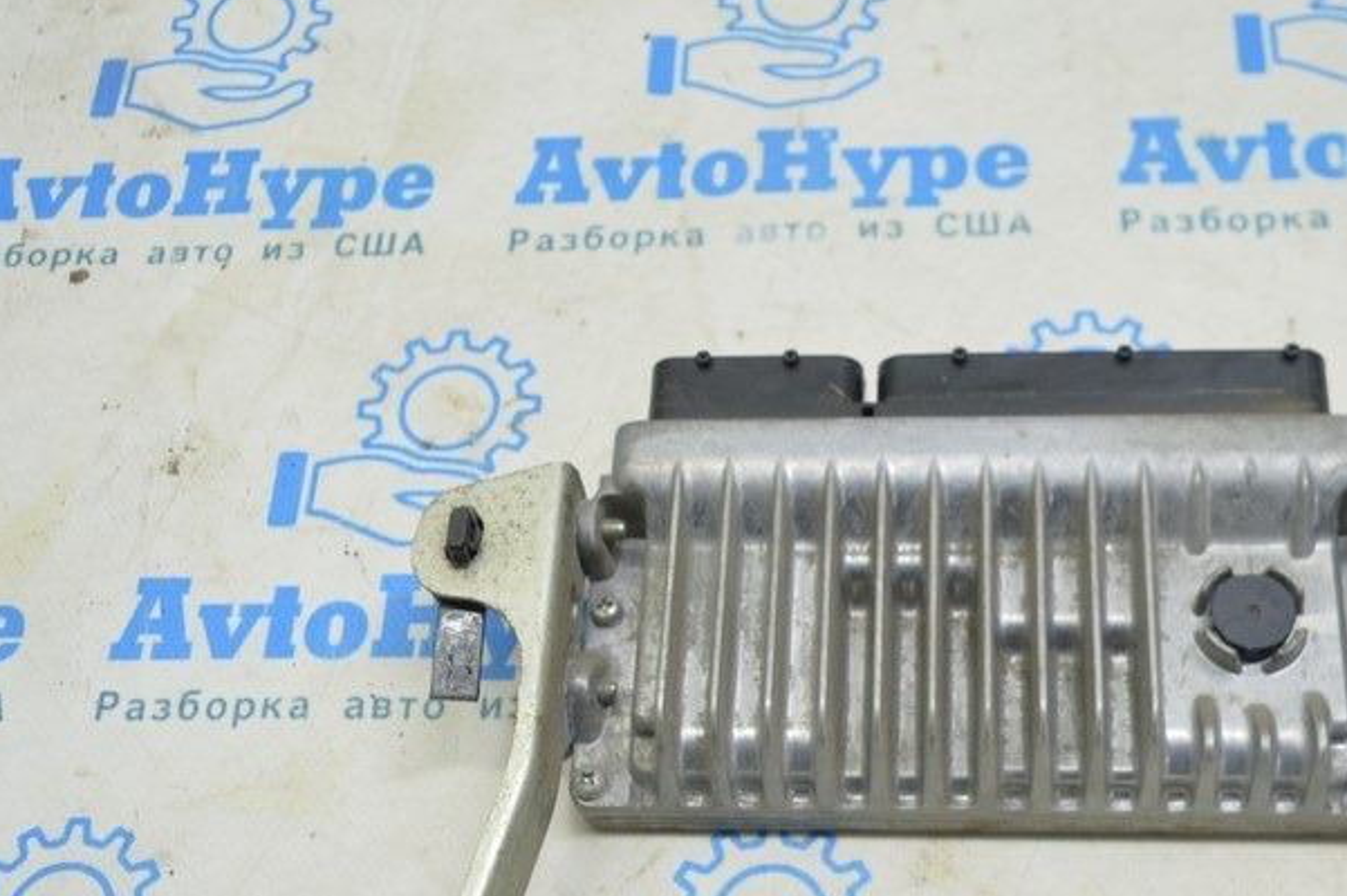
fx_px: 1720
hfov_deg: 42.7
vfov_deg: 29.0
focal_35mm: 46
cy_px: 619
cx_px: 746
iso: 400
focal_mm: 18
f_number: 3.5
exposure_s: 1/50
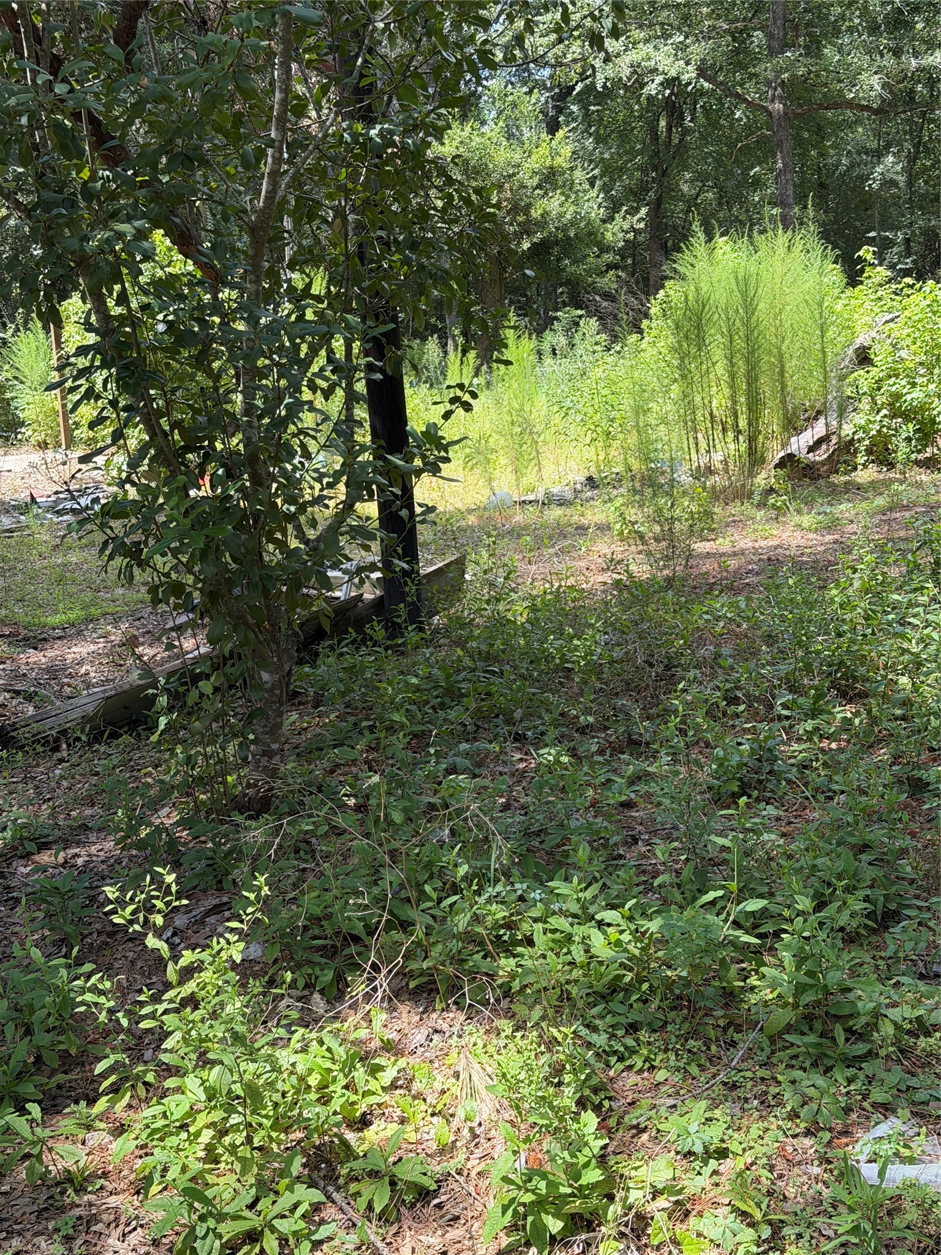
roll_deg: +2.7
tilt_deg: -9.5
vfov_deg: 39.7
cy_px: 628
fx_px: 1740
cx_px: 470
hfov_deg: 30.3
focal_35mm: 48
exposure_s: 1/819
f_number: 1.78
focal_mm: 6.76
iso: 64
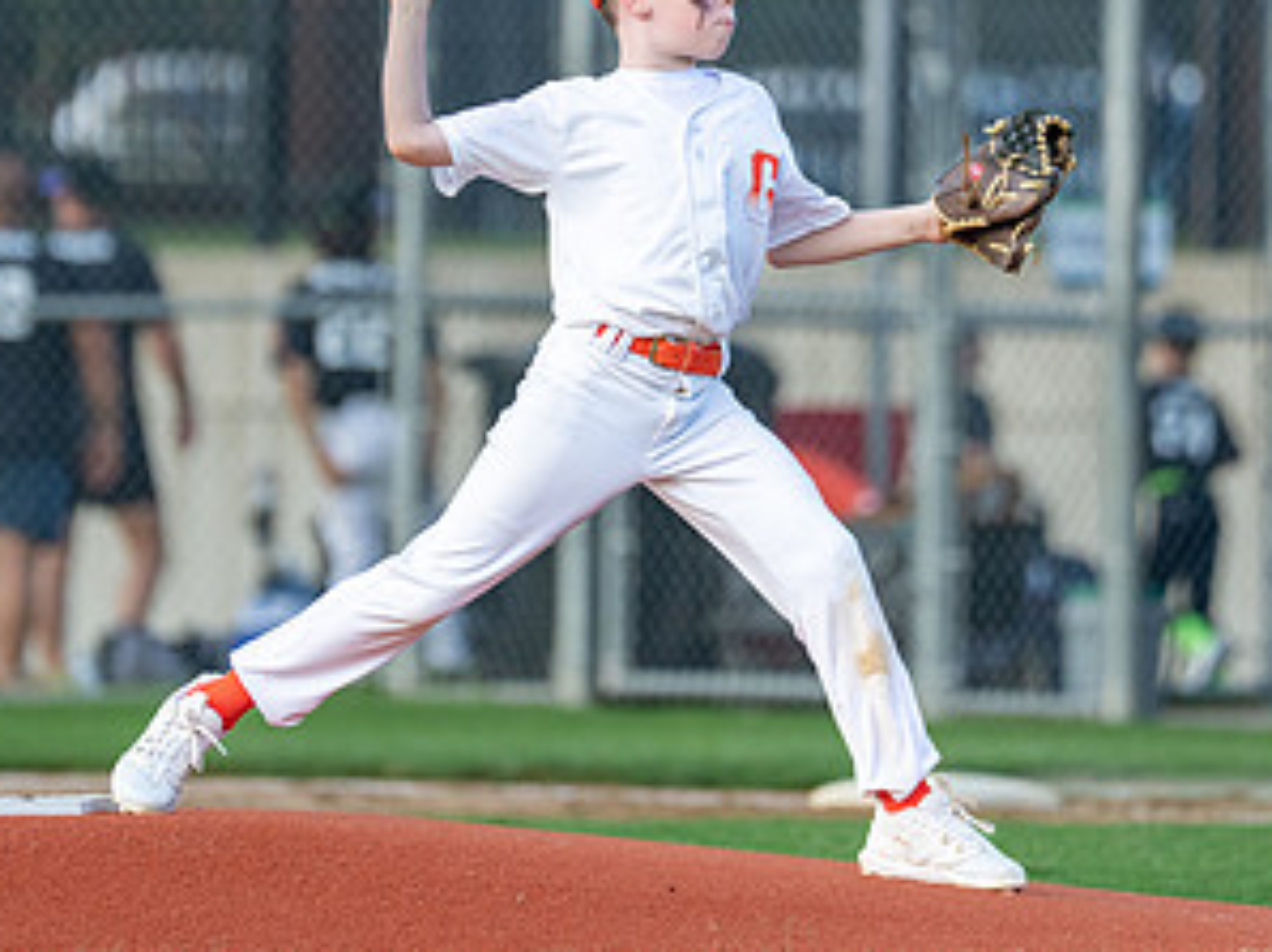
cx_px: 594
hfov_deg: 4.1
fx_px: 17954
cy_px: 158
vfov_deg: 3.0
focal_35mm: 489
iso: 800
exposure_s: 1/2000
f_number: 2.8
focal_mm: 200
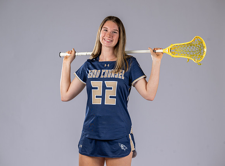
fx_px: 1004
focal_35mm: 155
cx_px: 112
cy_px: 83
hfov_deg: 12.8
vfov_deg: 9.5
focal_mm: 145
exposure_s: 1/200
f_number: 6.3
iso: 250
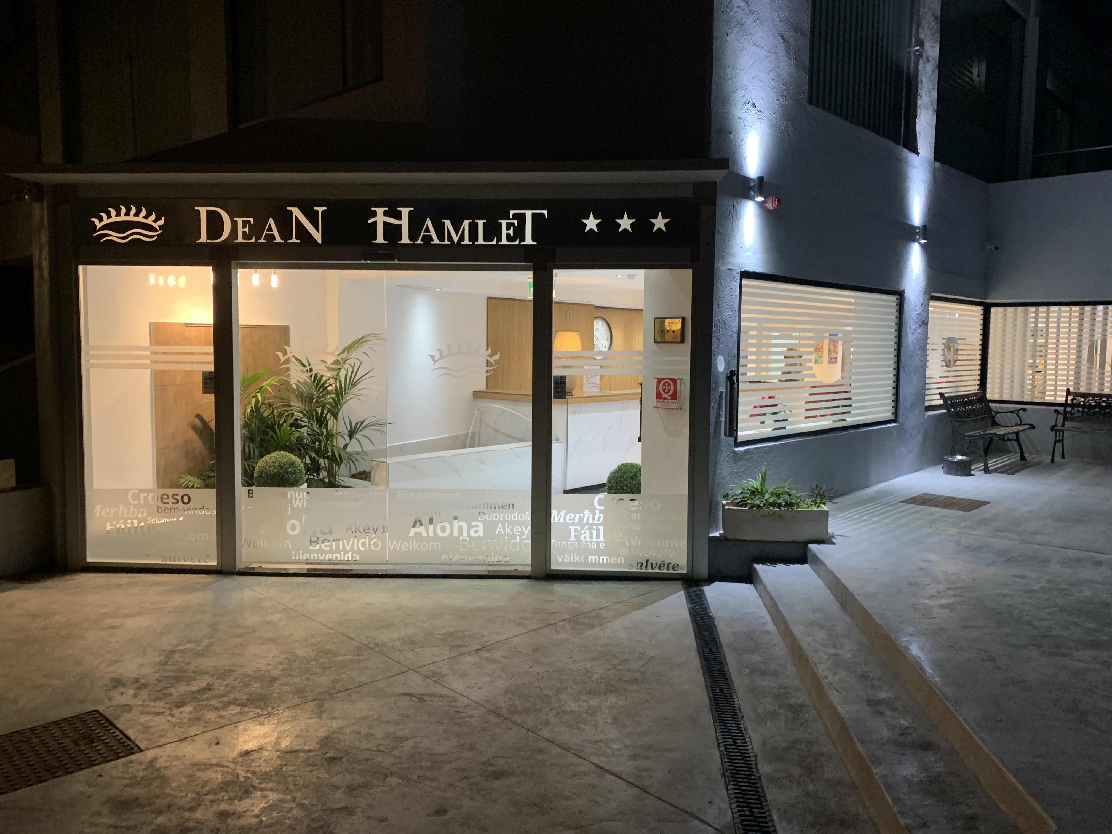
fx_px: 835
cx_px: 556
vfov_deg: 53.1
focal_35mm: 26
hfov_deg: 67.3
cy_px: 417
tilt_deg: -2.9
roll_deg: -1.2
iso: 250
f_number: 1.8
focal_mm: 4.25
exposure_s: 1/33
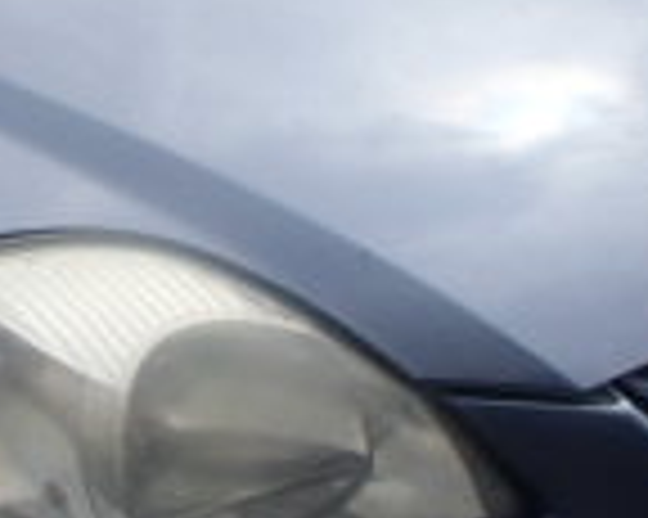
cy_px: 90
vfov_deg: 11.8
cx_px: -4
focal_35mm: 130
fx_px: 2491
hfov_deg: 14.6
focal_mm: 5.4
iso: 100
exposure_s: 1/125
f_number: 11
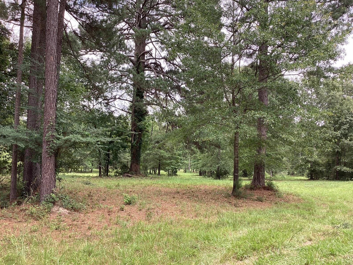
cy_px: 135
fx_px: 326
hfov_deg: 56.8
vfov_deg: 44.2
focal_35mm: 32
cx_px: 175
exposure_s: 1/123
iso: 25
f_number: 2.4
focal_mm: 3.3
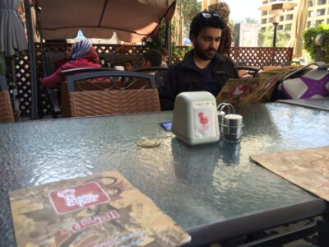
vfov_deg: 46.8
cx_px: 164
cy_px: 124
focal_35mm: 30
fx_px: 285
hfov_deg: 60.0
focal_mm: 4.12
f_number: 2.2
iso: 32
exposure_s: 1/211
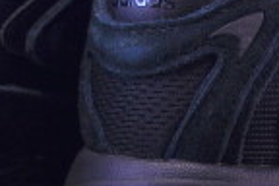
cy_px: -117
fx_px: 3224
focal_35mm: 416
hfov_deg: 5.0
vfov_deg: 3.3
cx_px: 153
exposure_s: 1/320
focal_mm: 50
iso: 250
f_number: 2.5
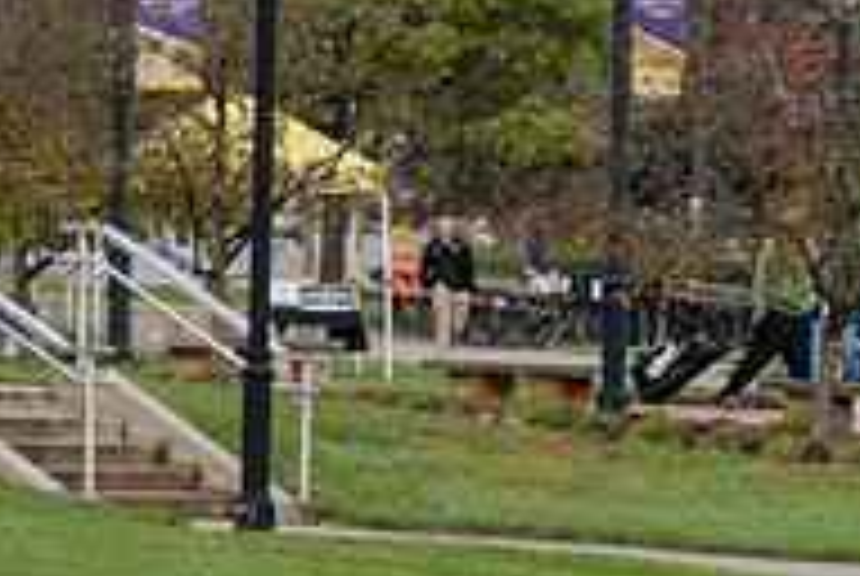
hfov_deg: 5.0
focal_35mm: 409
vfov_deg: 3.4
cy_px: 677
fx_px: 9786
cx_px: 1013
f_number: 6.3
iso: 640
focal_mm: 135
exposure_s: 1/500
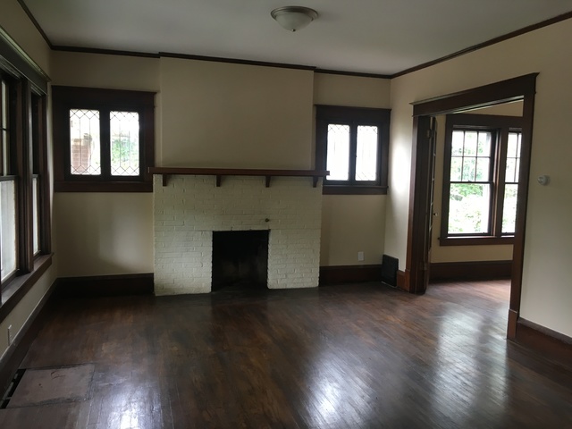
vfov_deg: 48.2
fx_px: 479
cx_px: 286
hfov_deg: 61.7
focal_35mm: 29
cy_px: 214
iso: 64
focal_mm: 4.15
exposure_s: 1/30
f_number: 2.2
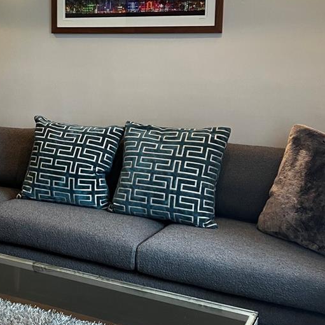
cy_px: 114
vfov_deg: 31.4
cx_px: 93
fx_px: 574
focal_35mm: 54
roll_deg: -0.7
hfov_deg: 31.2
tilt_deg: -6.1
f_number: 1.5
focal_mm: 5.7
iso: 200
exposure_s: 1/60
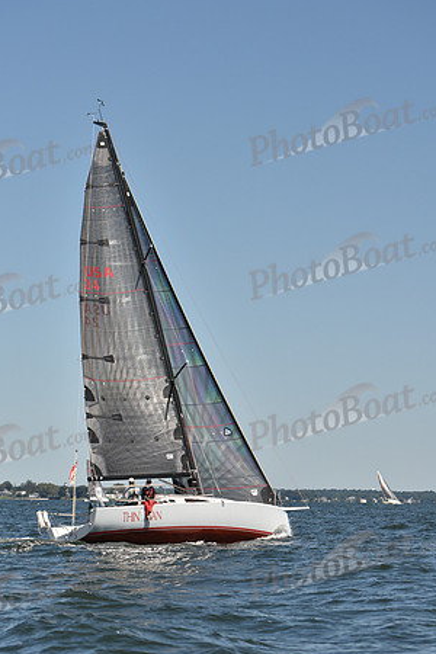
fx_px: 2107
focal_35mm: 116
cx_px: 174
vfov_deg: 17.6
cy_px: 359
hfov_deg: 11.8
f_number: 4
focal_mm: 90
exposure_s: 1/1250
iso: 250
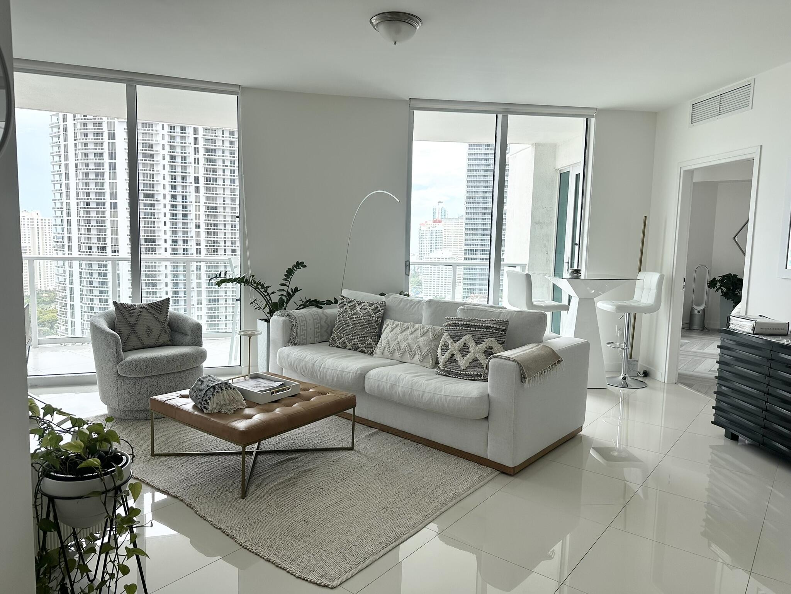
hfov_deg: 71.6
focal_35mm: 24
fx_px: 548
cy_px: 297
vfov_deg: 56.8
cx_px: 396
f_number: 1.78
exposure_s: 1/734
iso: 80
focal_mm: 6.86
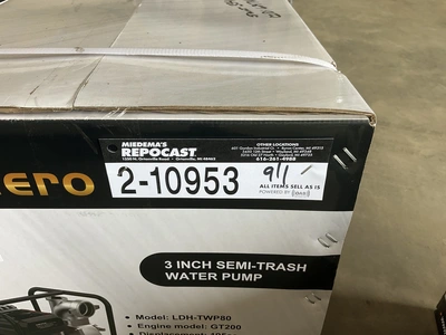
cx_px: 223
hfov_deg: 61.7
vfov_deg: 48.2
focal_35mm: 29
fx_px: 374
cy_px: 168
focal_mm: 3
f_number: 1.8
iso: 32
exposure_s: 1/122
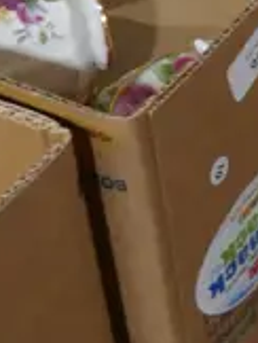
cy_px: -210
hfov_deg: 7.6
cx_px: 695
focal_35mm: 177
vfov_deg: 10.7
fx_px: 1754
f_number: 4
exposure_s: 1/60
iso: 1000
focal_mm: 14
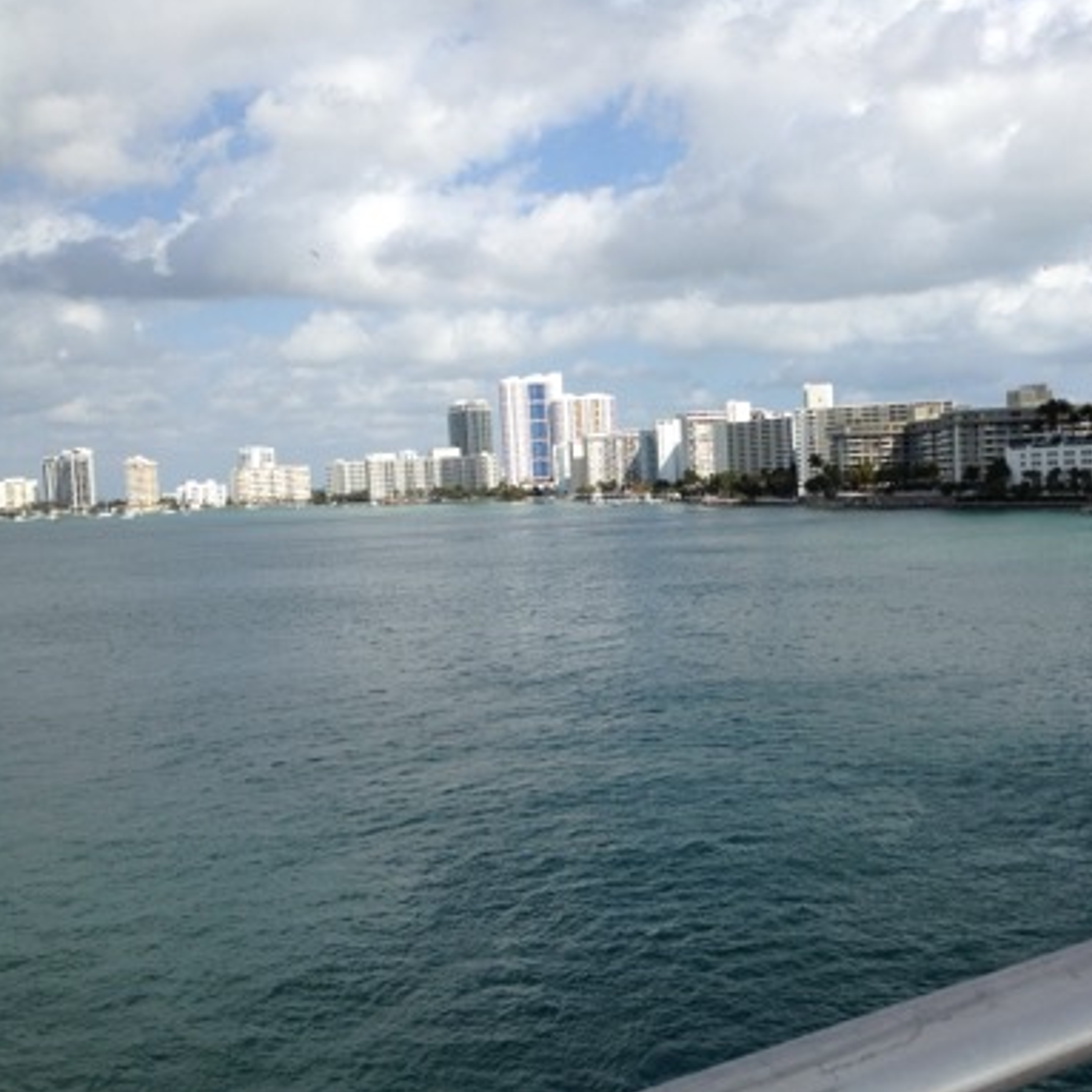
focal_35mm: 42
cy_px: 547
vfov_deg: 40.0
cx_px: 713
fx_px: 1499
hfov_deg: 39.6
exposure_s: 1/2513
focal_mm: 4.28
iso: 64
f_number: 2.4
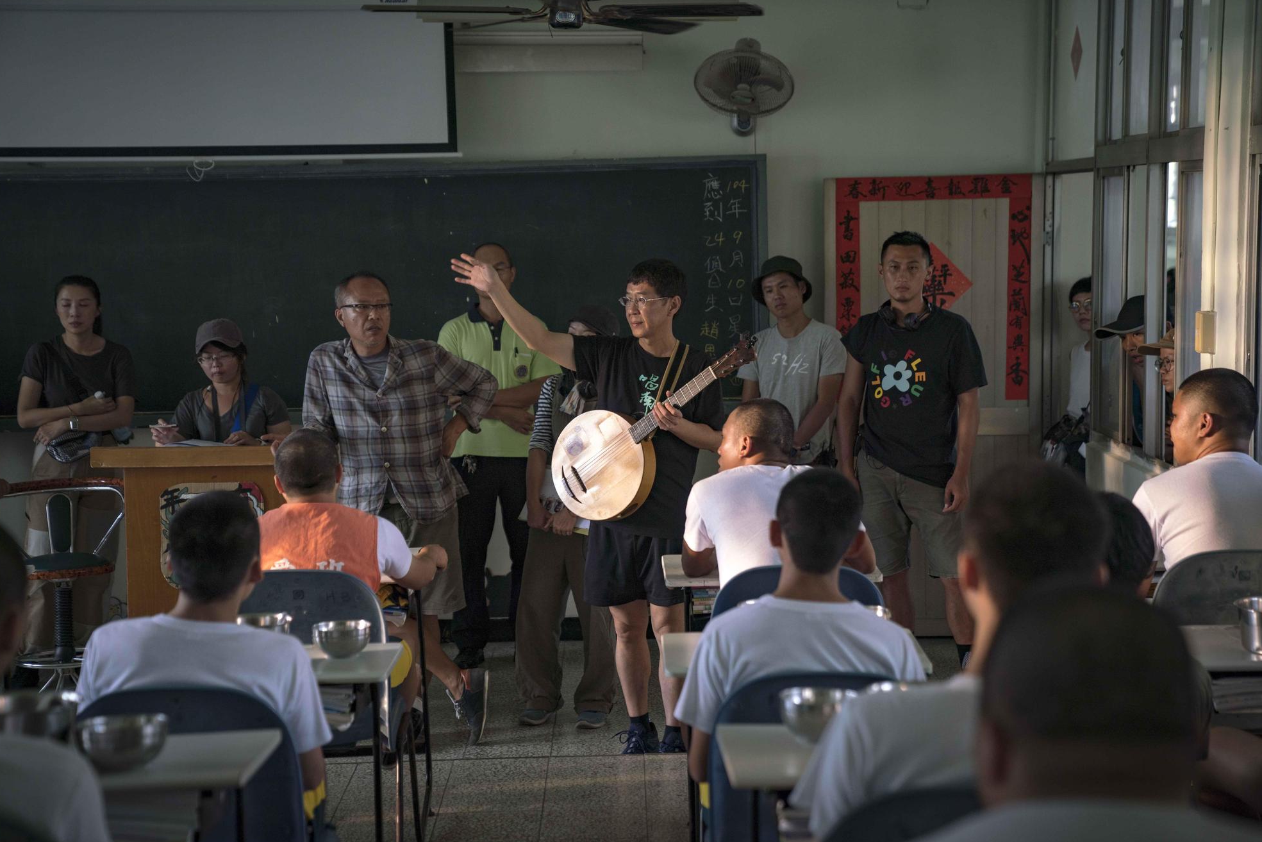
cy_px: 423
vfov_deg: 21.2
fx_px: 2244
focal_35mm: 64
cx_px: 622
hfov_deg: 31.4
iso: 320
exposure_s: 1/250
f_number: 2.8
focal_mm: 63
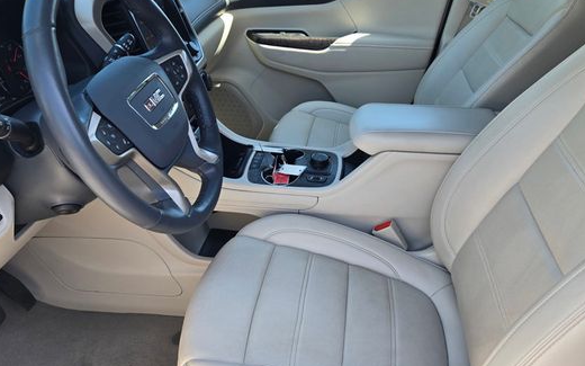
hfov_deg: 62.9
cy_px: 236
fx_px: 478
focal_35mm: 30
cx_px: 308
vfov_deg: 41.4
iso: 32
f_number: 1.8
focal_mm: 5.4
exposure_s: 1/180
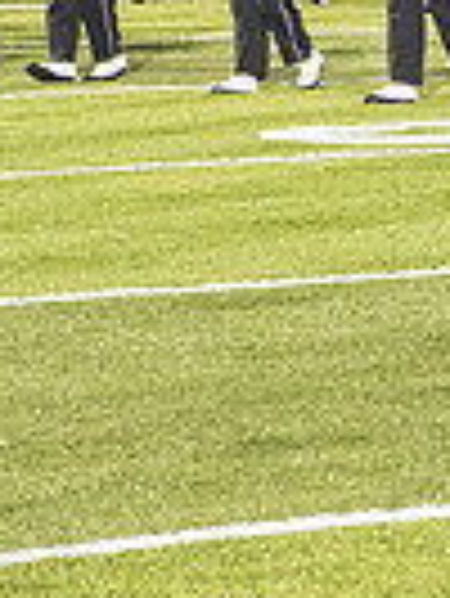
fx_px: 5070
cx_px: 788
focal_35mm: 293
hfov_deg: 5.0
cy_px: -209
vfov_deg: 6.7
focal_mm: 70
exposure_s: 1/125
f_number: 5.6
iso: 5000
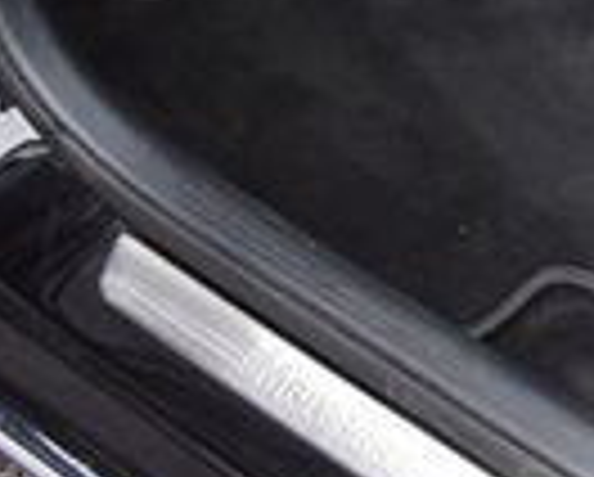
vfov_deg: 11.5
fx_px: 2166
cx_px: 1035
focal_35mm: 123
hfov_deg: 14.0
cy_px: -443
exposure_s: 1/200
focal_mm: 18
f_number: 3.5
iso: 800
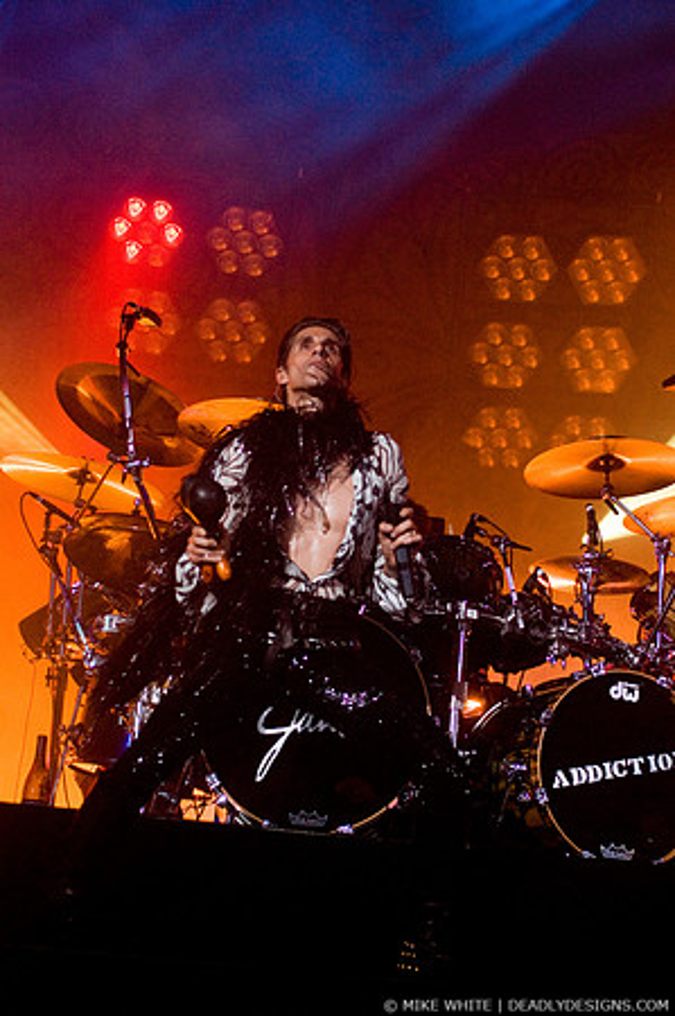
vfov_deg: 28.1
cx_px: 338
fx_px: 2030
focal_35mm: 72
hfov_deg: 18.9
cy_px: 508
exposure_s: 1/250
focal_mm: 48
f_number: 3.5
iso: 800
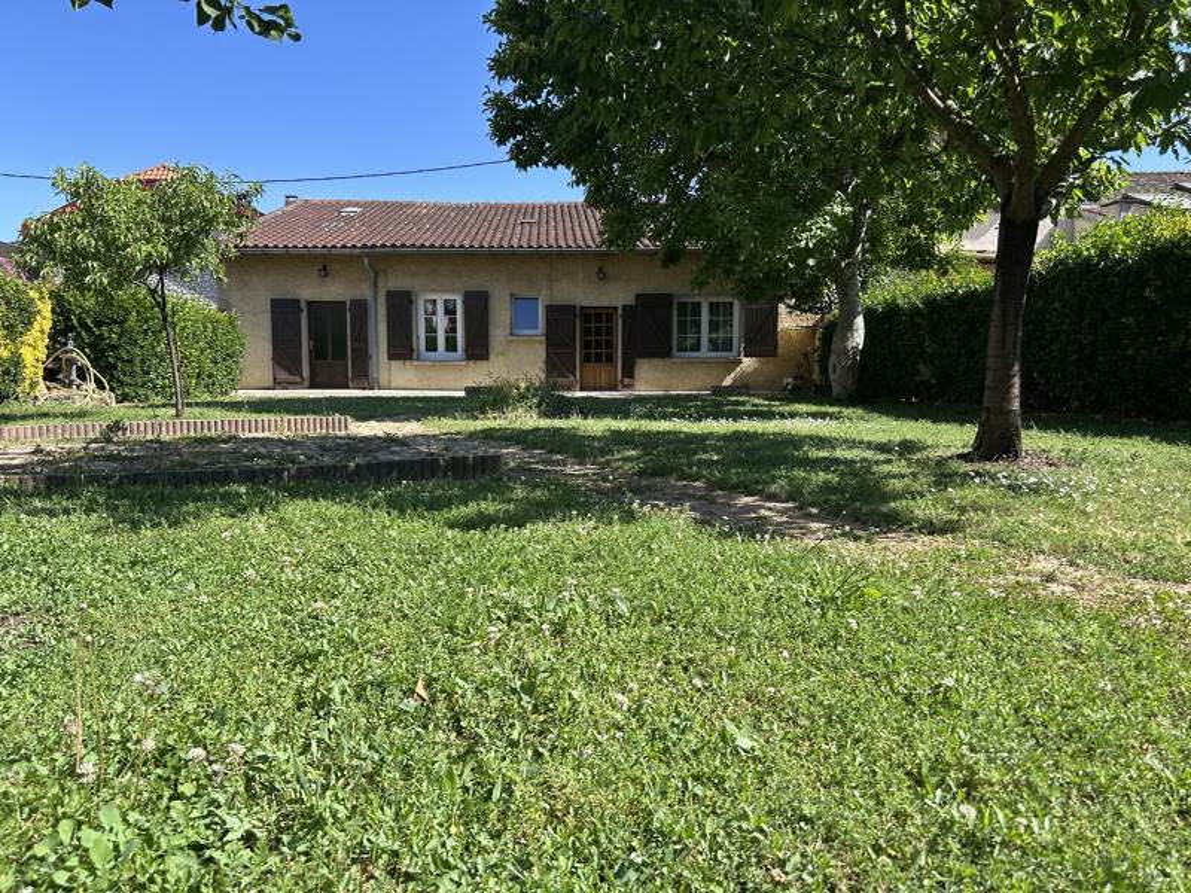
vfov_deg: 53.1
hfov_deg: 67.3
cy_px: 446
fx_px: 895
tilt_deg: -5.7
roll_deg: +0.0
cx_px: 596
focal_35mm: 26
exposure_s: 1/1838
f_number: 1.5
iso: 50
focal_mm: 5.7
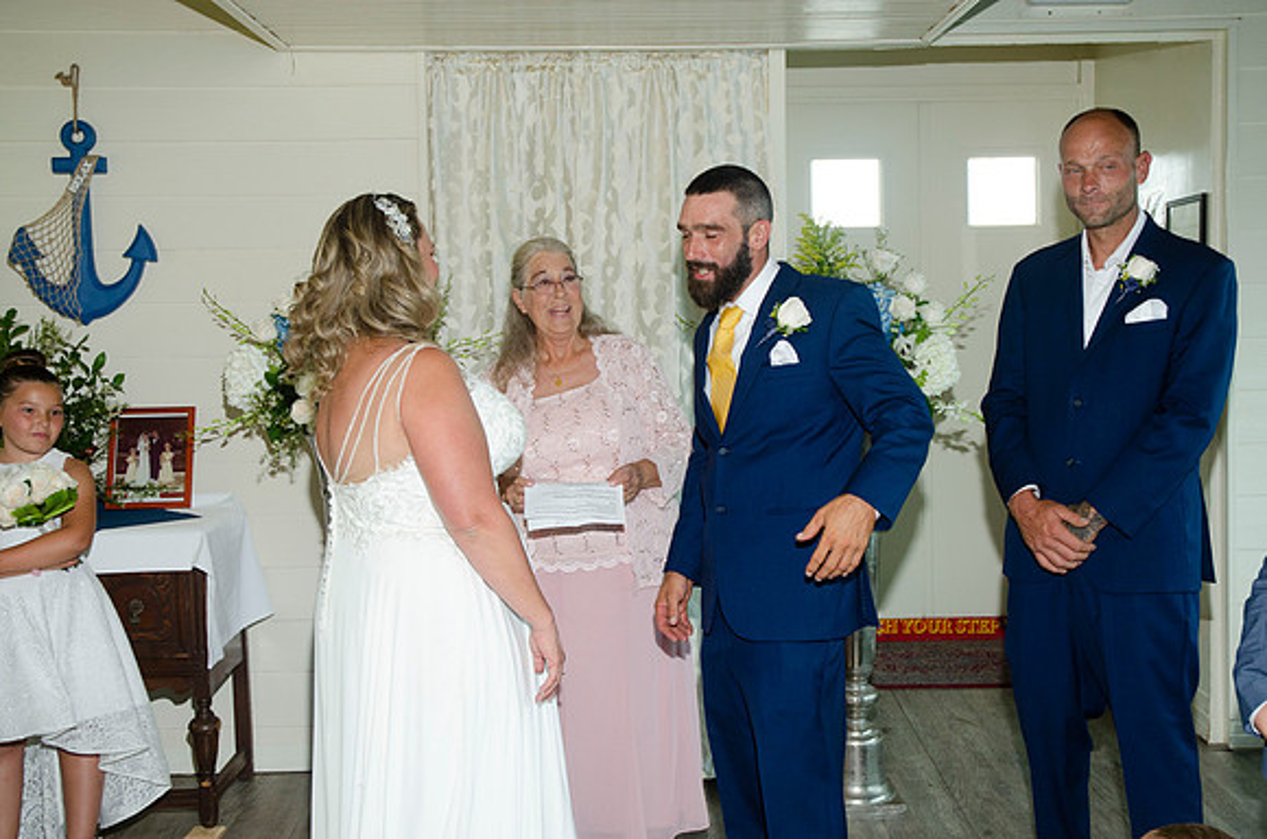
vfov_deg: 30.7
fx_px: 1528
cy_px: 420
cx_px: 634
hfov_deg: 45.0
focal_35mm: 44
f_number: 5.6
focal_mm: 29
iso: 400
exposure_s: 1/125
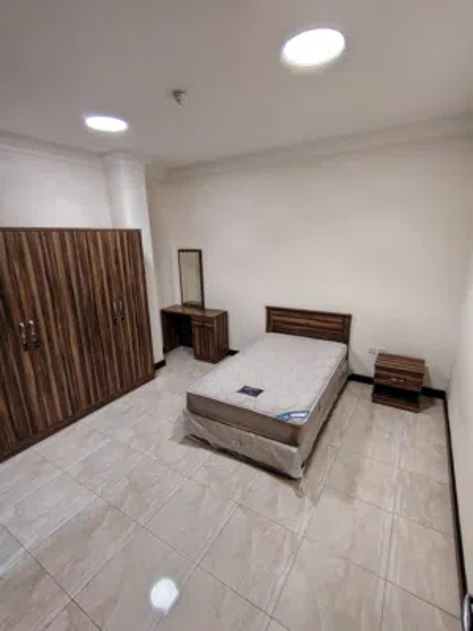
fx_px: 310
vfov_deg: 91.0
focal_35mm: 17
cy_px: 316
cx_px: 236
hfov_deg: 74.7
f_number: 2.2
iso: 480
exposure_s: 1/33.3
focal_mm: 1.42
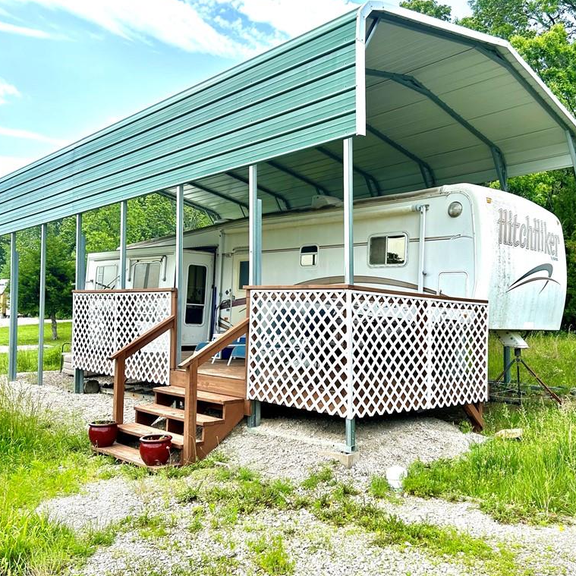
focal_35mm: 31
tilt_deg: +2.3
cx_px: 342
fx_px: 584
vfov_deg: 52.5
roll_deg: -1.5
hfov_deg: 52.2
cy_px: 285
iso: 50
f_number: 1.5
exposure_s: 1/2165
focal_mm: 5.7
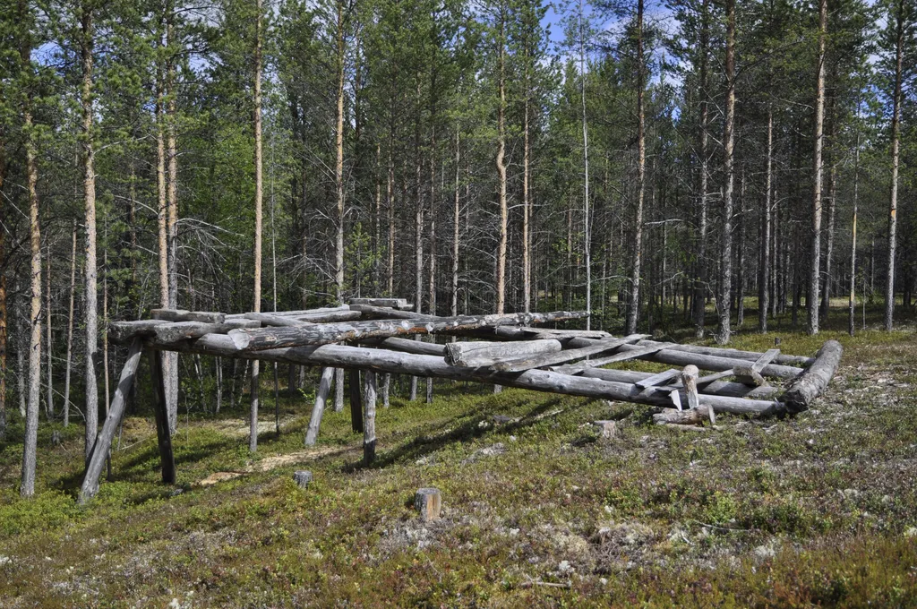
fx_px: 916
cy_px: 304
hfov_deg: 53.2
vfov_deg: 36.8
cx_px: 458
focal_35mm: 36
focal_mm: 24
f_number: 4
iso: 200
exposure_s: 1/1250
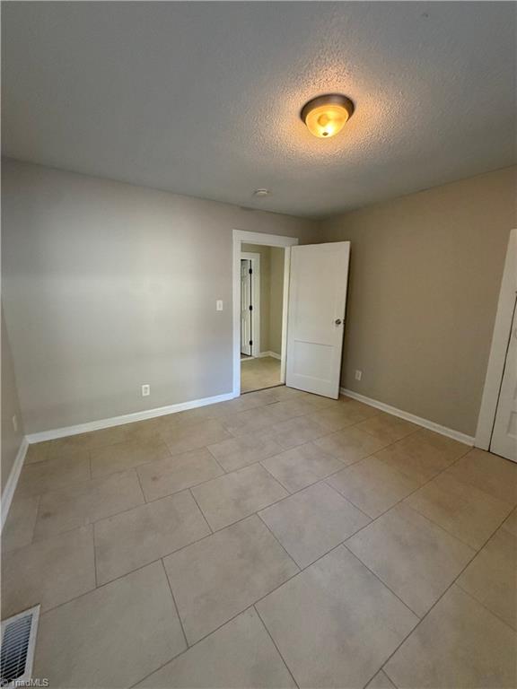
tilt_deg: -11.5
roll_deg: -1.5
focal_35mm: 14
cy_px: 344
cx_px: 258
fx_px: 279
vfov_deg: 102.1
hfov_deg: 85.7
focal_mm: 2.22
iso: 250
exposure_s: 1/60
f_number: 2.2
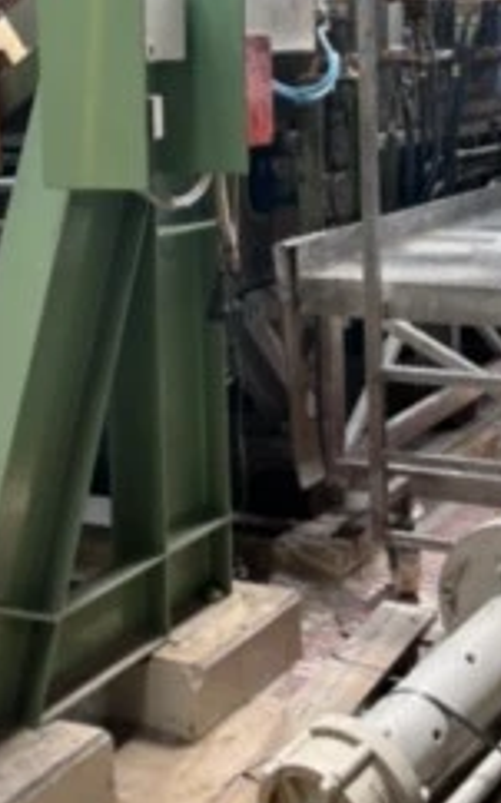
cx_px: 260
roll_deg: +2.6
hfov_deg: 19.7
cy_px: 136
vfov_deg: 30.2
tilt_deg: -0.9
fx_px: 1444
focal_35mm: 66
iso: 100
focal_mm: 5.1
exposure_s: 1/121
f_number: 1.6
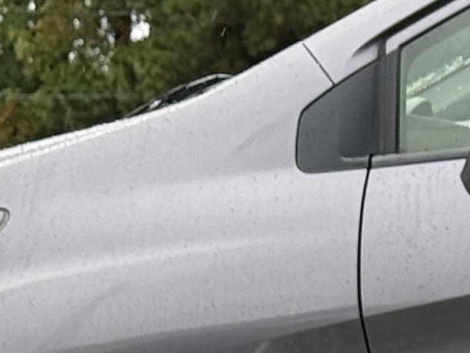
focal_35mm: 298
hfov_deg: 6.4
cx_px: 959
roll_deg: -0.7
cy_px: 232
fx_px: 4047
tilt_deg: +2.0
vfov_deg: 5.0
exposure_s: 1/418
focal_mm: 6.76
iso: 64
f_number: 1.78
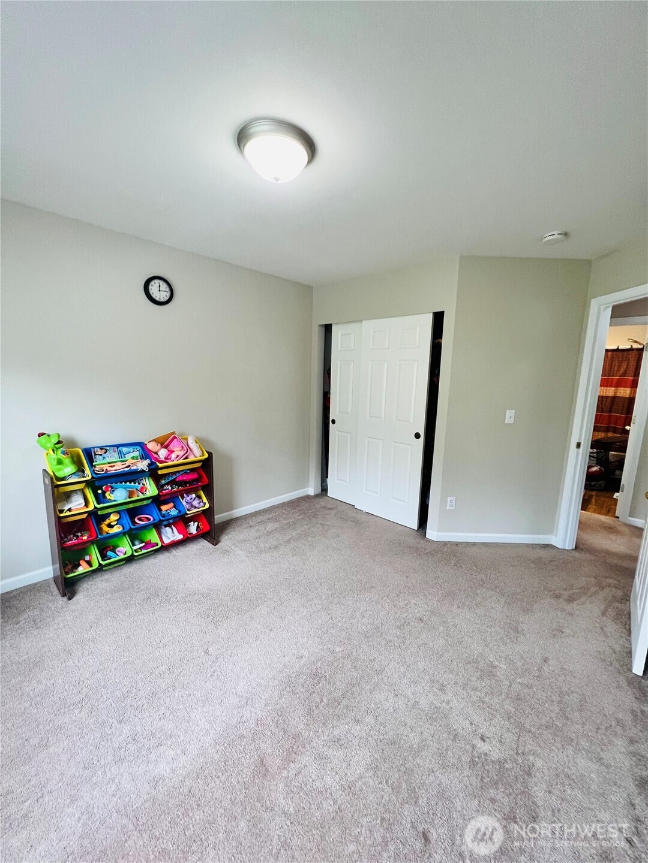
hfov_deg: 89.9
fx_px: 324
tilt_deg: -8.3
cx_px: 324
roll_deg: -1.6
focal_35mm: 13
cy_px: 432
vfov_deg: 106.2
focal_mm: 1.57
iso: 200
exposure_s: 1/120
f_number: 1.8
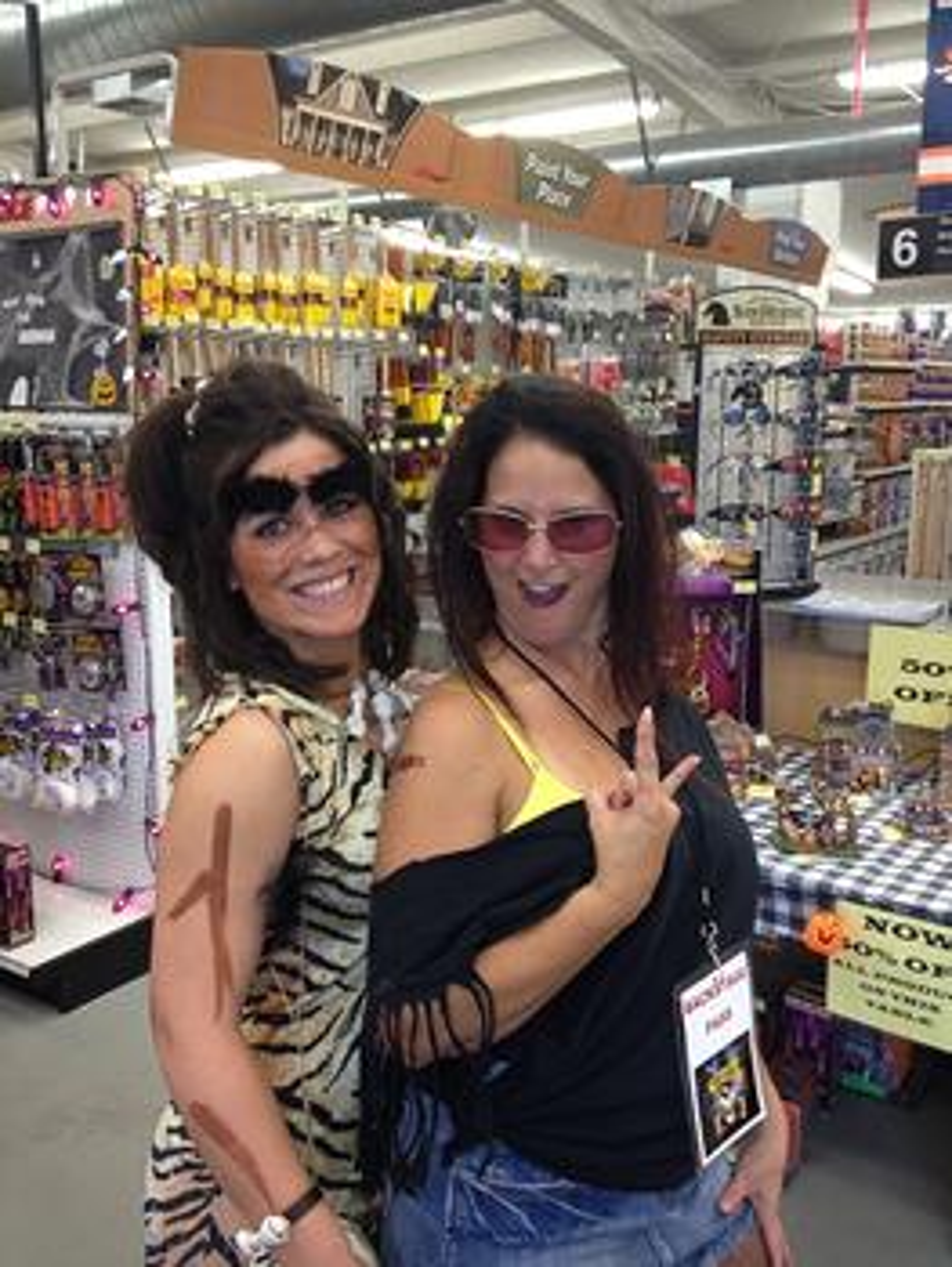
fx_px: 1282
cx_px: 476
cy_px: 634
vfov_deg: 52.6
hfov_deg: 40.7
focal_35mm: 35
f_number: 2.4
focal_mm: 4.28
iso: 50
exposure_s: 1/20
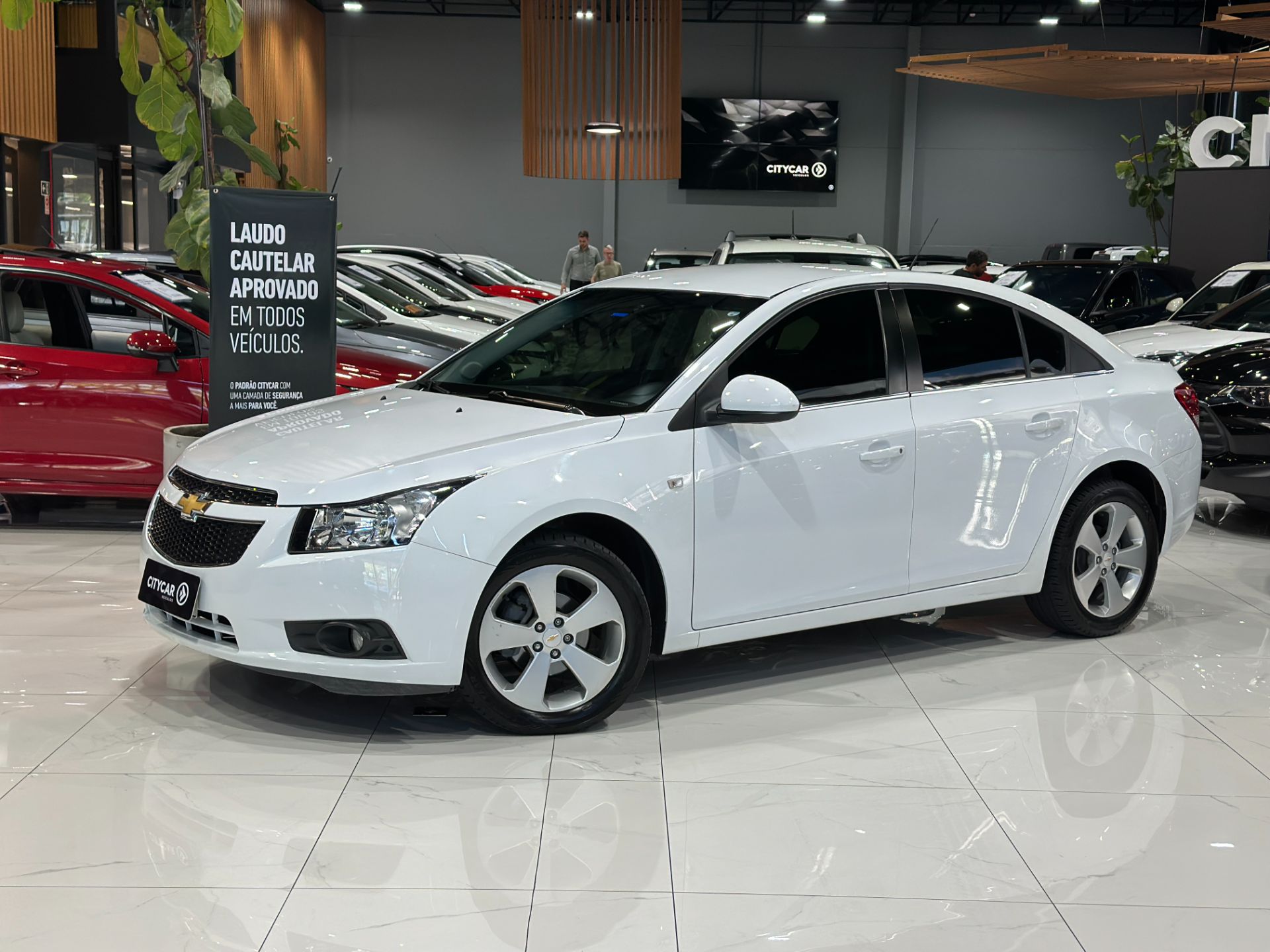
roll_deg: -0.8
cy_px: 476
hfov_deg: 39.7
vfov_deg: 30.3
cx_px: 635
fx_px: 1761
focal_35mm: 48
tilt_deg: -7.3
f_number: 1.78
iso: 100
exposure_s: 1/120
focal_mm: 6.86
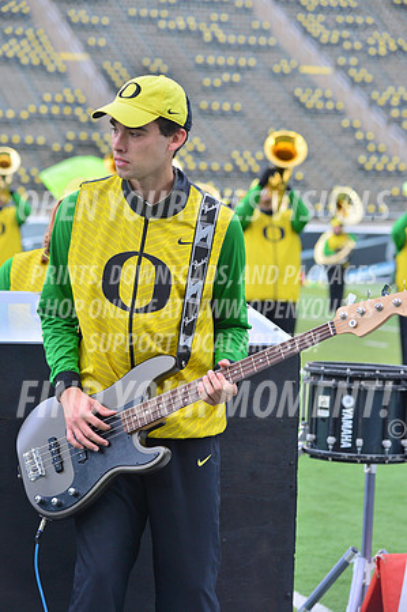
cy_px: 306
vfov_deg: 16.4
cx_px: 204
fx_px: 2125
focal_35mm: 125
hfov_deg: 10.9
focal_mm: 125
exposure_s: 1/400
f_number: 5.6
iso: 640
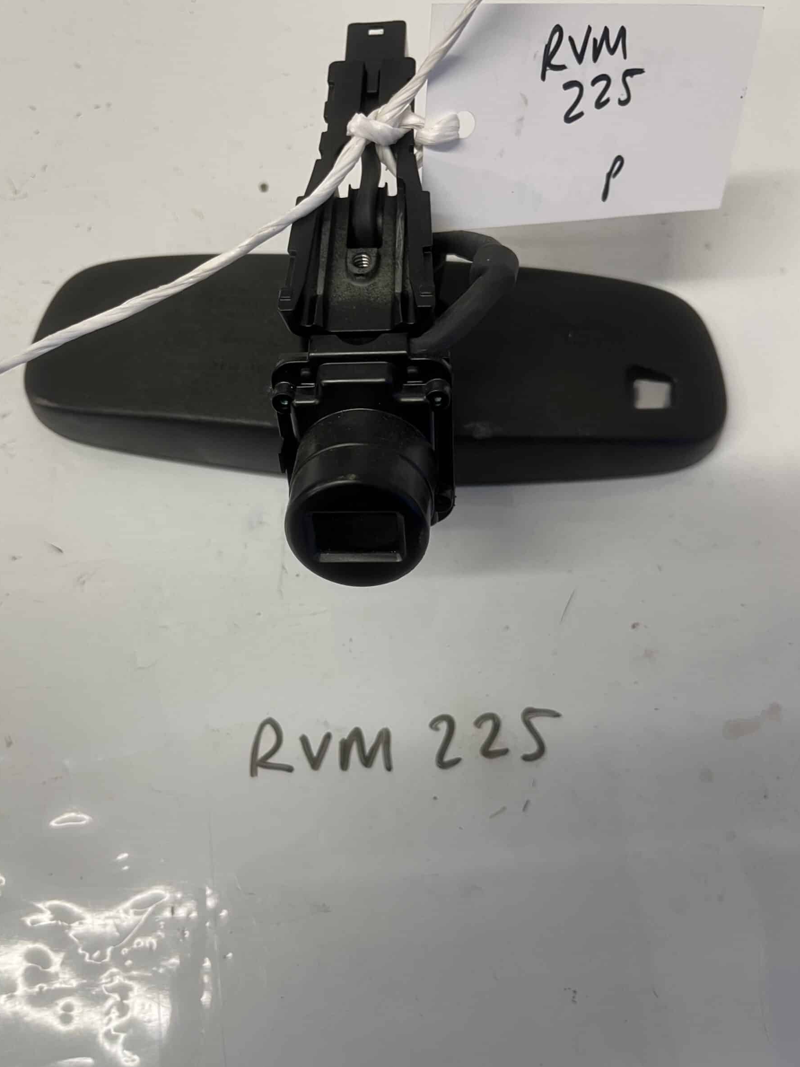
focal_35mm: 28
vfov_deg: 63.4
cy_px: 521
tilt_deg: -72.9
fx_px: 863
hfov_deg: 49.7
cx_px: 378
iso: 80
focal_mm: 5.1
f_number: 1.6
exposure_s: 1/50
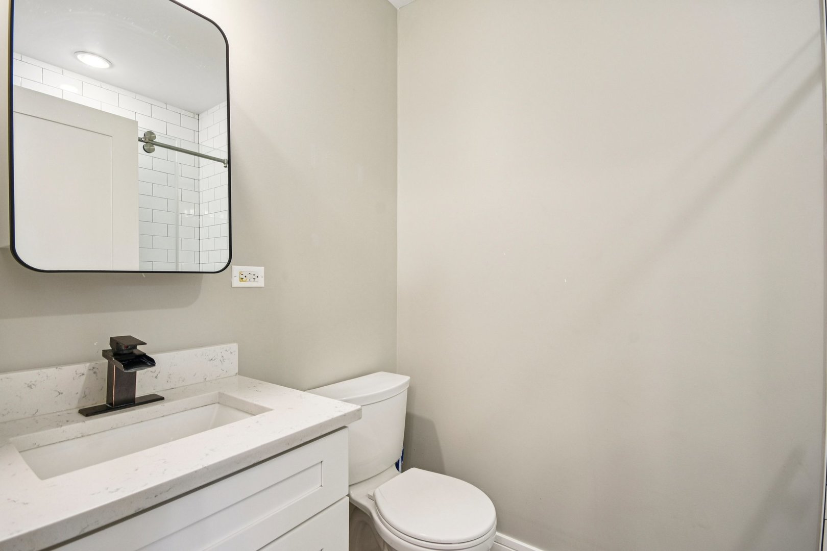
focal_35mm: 16
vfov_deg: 72.1
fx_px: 379
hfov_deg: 95.0
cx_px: 414
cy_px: 276
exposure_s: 1/15
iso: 400
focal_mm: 11
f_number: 8
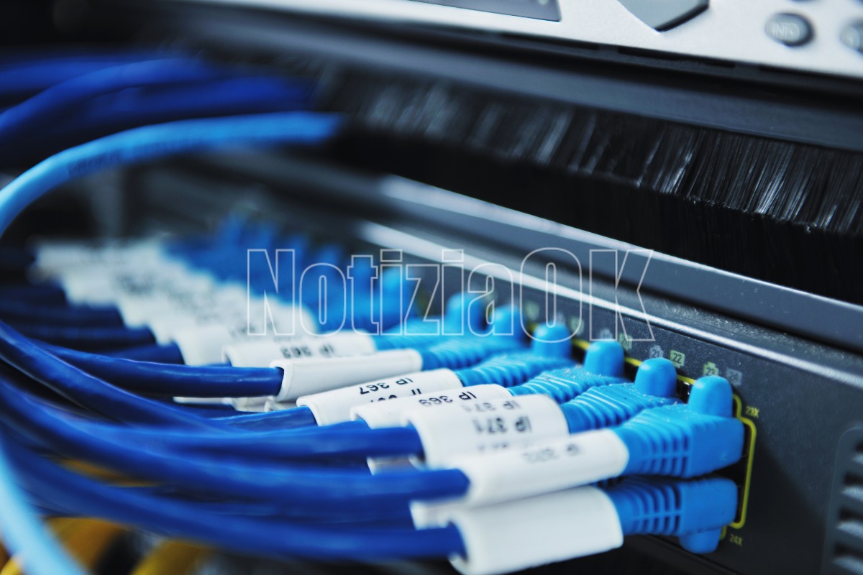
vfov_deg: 19.5
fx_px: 1678
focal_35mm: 70
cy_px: 288
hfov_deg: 28.8
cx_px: 432
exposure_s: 1/100
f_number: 3.5
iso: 50
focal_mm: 70
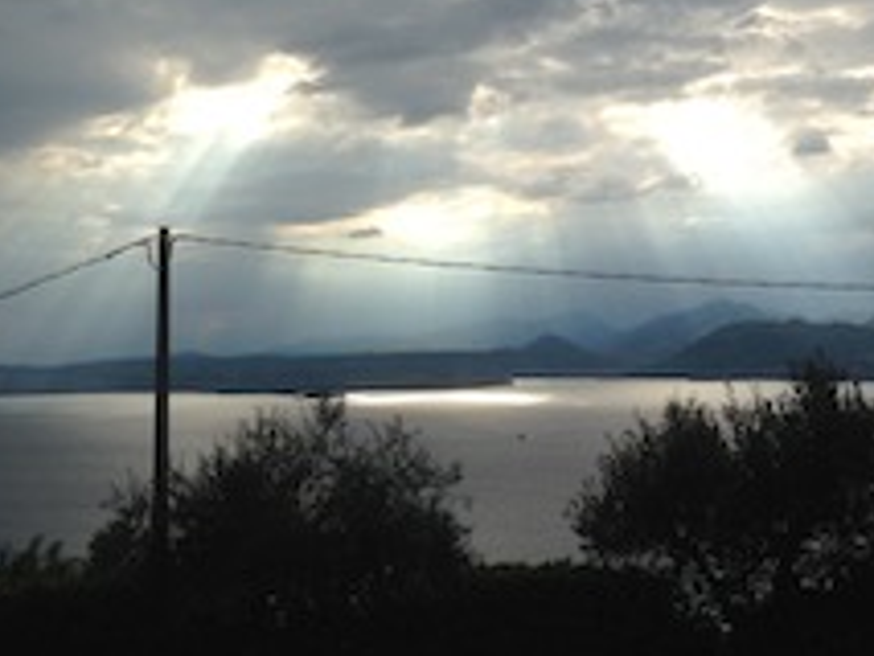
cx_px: 570
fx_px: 1566
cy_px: 230
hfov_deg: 31.0
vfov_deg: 23.6
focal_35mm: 62
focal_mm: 4.12
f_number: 2.4
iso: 50
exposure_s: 1/2088
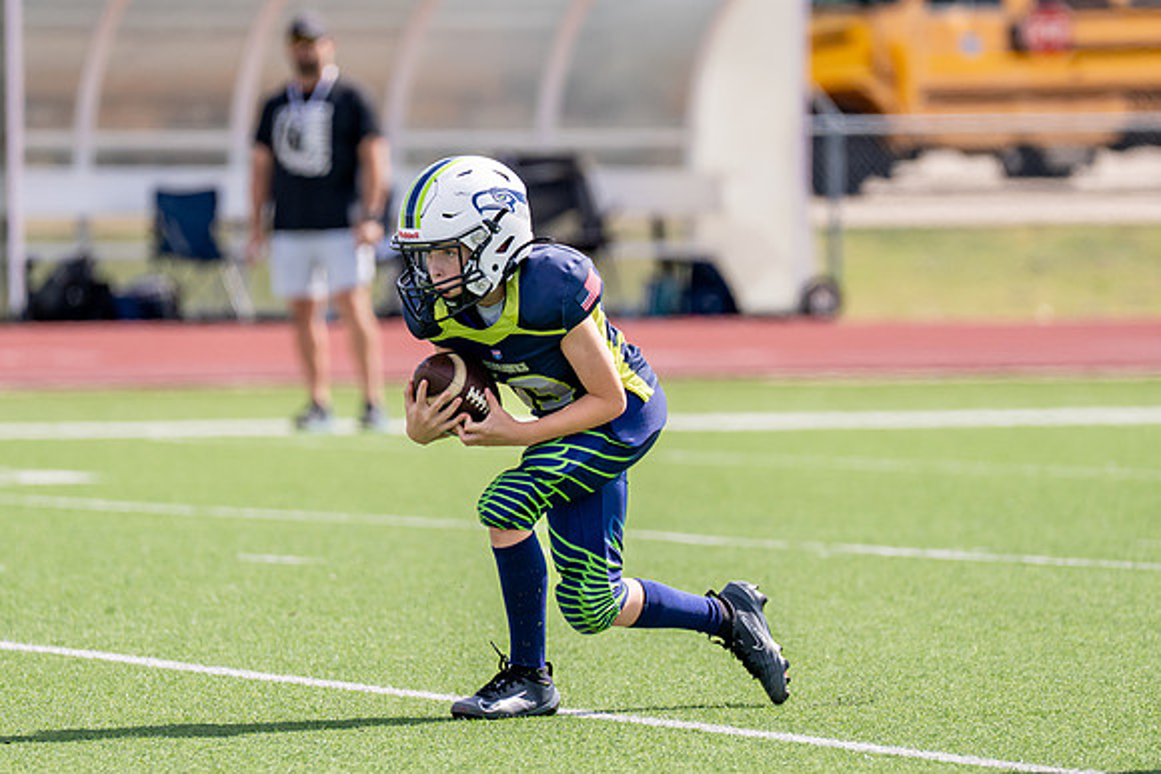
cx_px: 537
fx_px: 12673
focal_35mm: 393
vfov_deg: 3.5
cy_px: 398
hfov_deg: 5.2
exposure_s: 1/4000
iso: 250
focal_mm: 200
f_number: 2.8
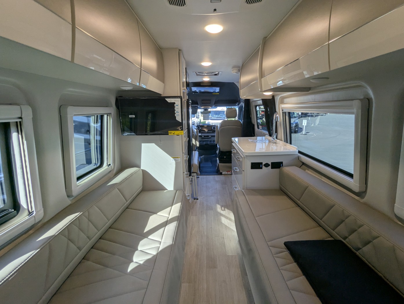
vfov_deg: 78.2
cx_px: 202
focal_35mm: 16
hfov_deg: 94.4
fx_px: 187
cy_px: 152
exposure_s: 1/178
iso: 74
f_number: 2.2
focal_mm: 2.35
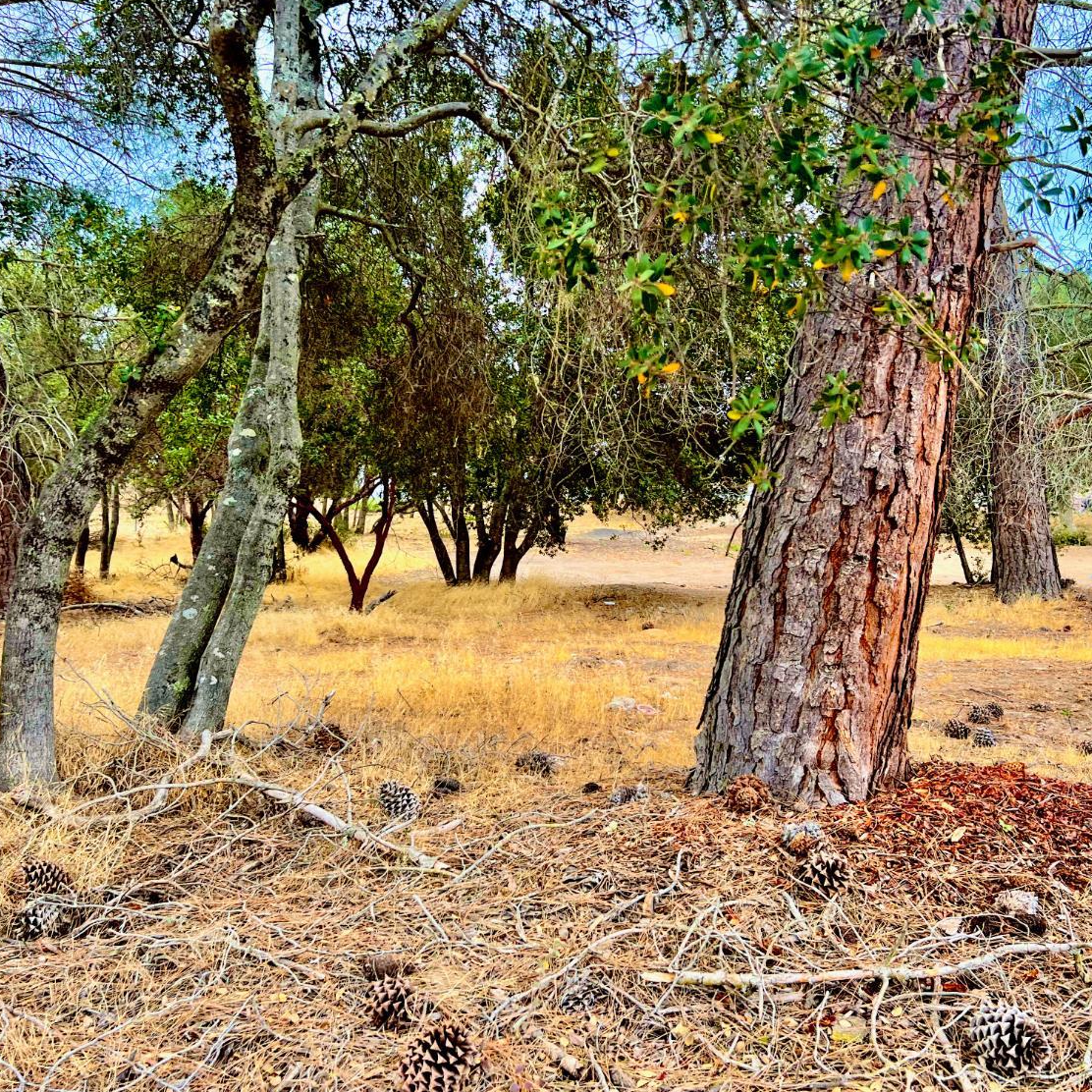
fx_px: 1106
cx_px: 558
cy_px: 545
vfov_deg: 52.5
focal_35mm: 31
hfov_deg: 52.5
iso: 50
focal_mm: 5.7
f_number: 1.5
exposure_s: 1/431
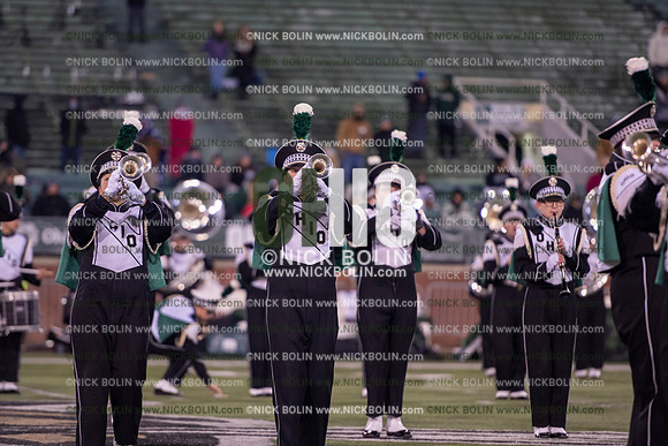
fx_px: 3712
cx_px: 334
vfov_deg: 6.9
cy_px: 223
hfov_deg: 10.3
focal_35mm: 200
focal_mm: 200
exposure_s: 1/1250
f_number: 2.8
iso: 2500
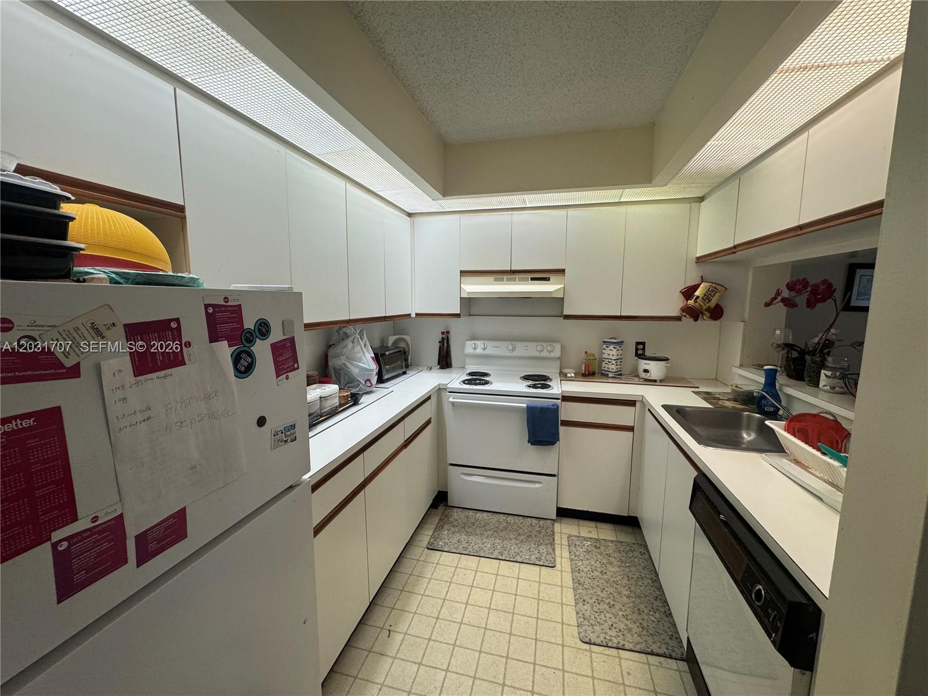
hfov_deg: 102.1
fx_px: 375
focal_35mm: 14
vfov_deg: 85.7
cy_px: 348
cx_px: 464
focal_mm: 2.22
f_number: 2.2
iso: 160
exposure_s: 1/120
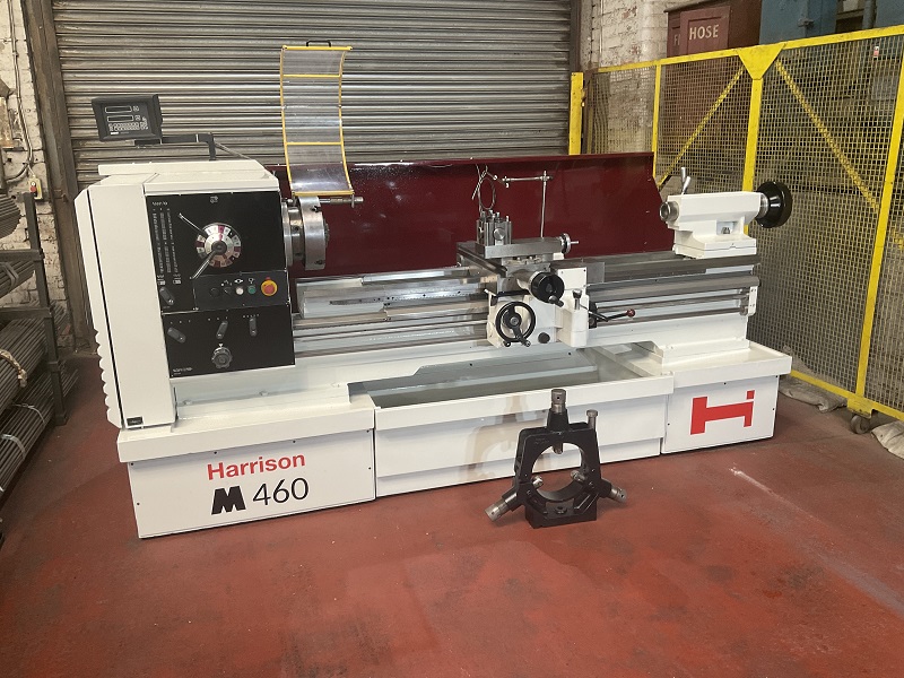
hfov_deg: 61.7
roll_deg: +0.6
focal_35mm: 29
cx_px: 452
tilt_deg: -15.1
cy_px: 339
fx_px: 757
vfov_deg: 48.2
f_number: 1.8
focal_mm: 3
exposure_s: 1/50
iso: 64
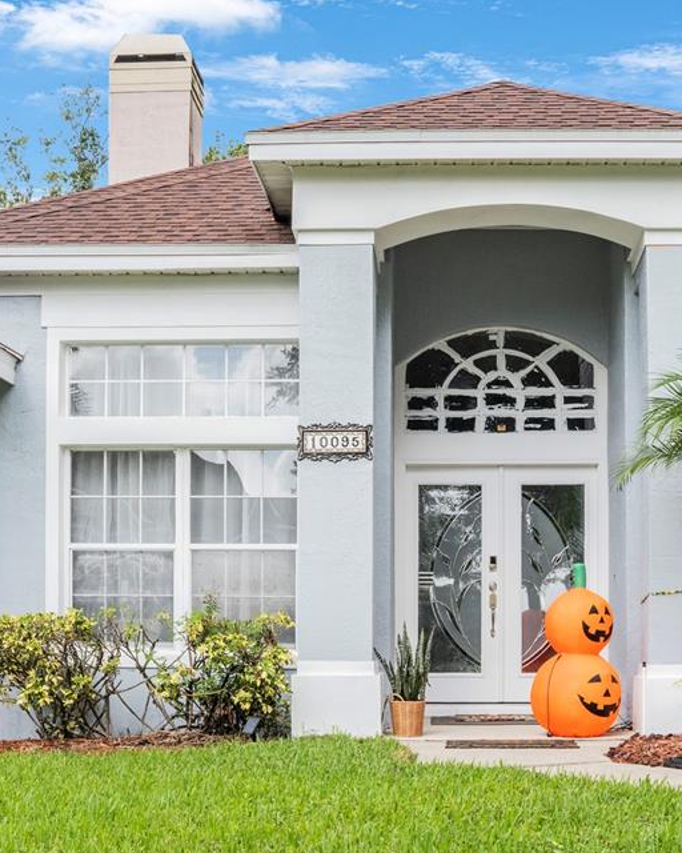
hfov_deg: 28.1
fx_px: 1362
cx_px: 376
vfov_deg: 34.7
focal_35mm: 54
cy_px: 411
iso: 800
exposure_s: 1/40
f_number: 13
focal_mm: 24
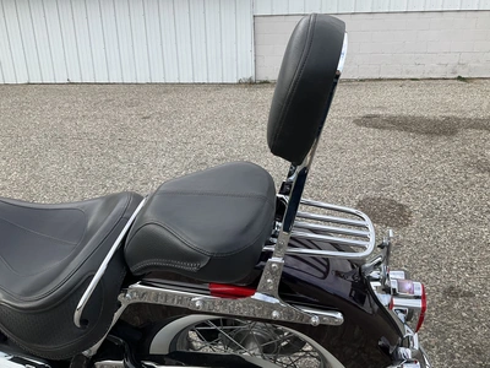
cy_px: 184
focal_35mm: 29
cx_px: 245
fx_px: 411
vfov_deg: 48.2
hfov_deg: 61.7
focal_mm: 3
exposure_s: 1/642
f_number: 1.8
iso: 25
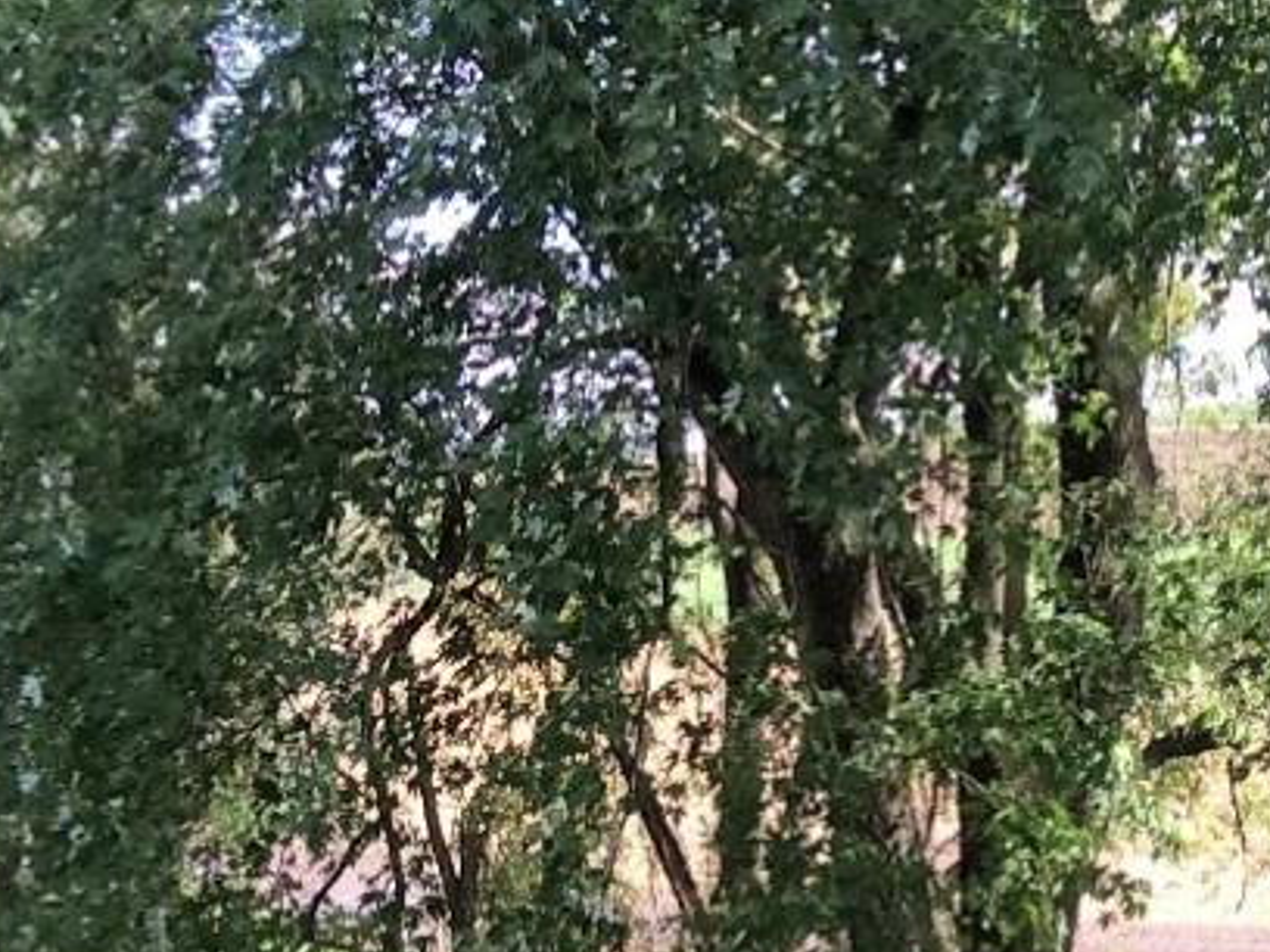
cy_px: 1524
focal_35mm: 113
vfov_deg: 12.3
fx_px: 4146
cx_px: 906
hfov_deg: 17.3
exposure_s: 1/183
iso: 32
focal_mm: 3.3
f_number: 2.4
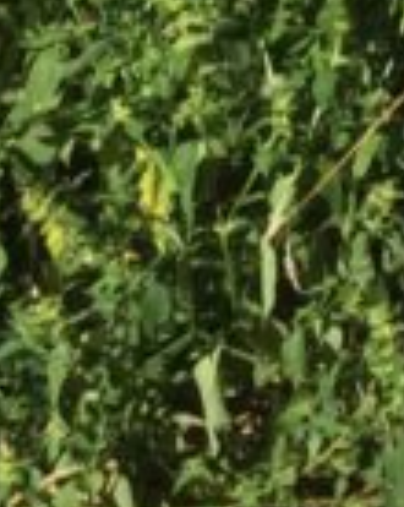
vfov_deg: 8.6
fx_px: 3146
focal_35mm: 210
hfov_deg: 6.5
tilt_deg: -9.4
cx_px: 1304
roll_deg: -0.2
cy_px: -621
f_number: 2.2
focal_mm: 4.15
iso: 32
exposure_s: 1/1522
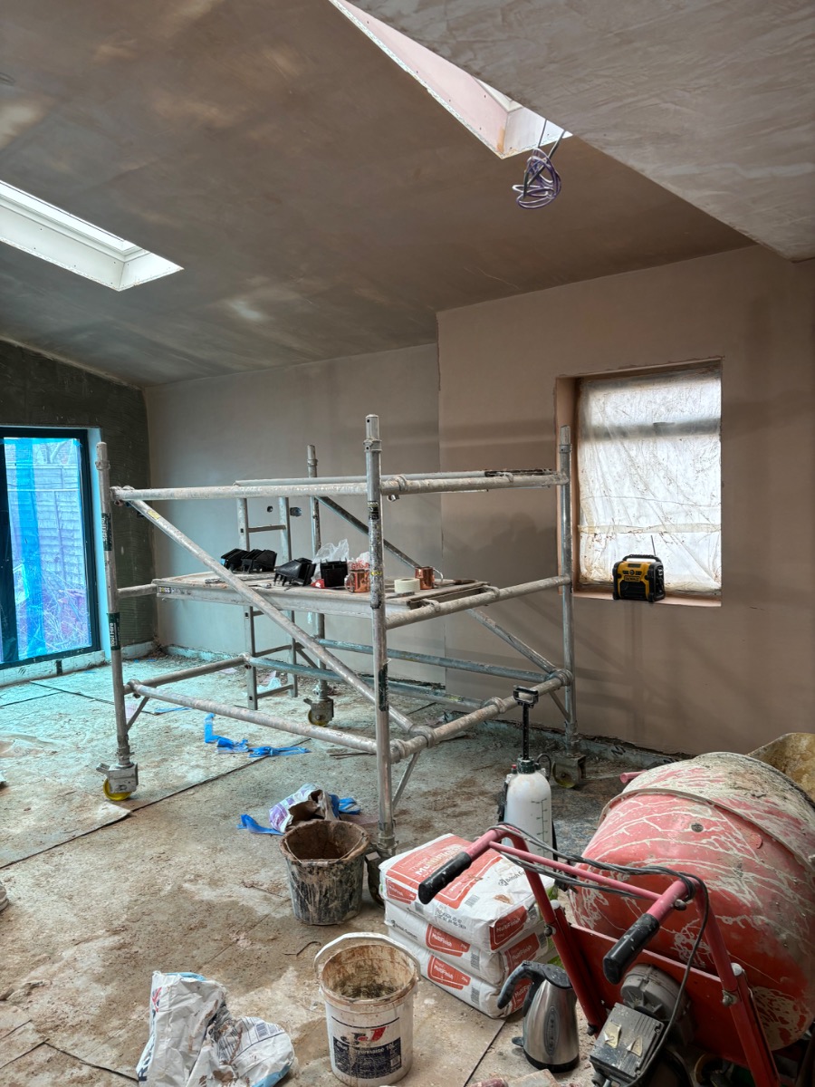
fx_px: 816
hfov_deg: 53.1
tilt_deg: -4.6
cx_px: 408
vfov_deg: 67.3
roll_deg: +2.1
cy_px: 544
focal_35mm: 26
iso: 80
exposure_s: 1/50
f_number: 1.6
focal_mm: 5.96
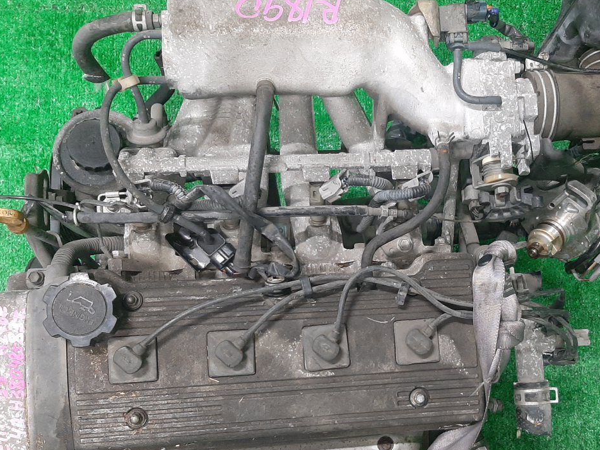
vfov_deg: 35.6
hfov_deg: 46.3
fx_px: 693
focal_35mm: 40
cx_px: 382
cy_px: 296
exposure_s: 1/50
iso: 198
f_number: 1.7
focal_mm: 3.93
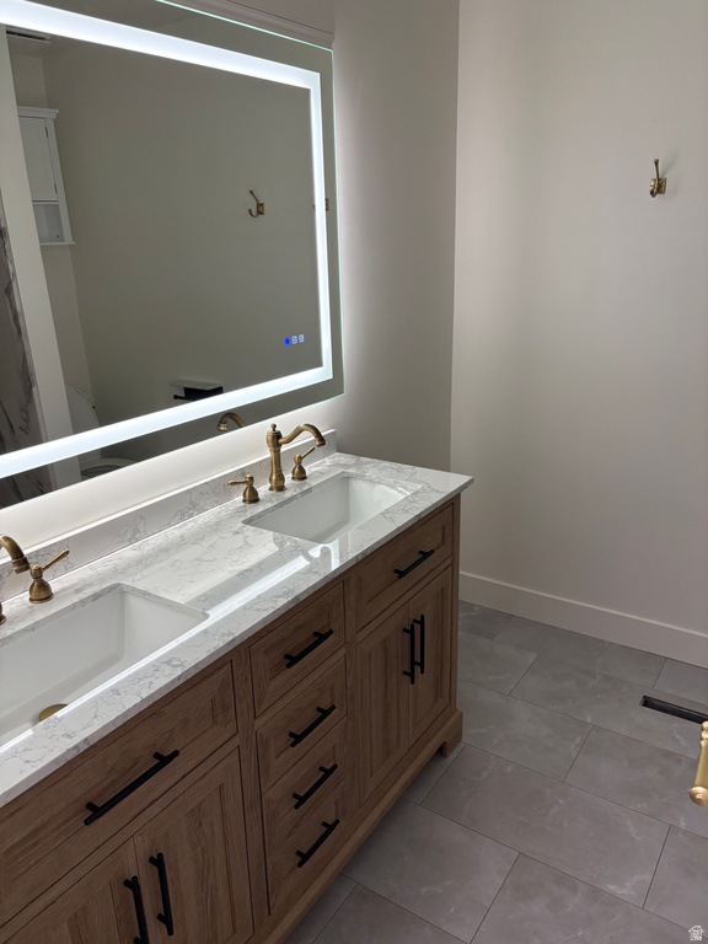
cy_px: 472
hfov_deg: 53.1
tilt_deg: -15.4
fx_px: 709
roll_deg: +2.4
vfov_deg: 67.3
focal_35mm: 26
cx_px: 354
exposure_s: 1/130
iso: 100
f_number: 1.6
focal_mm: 5.96
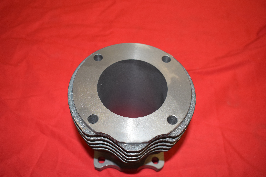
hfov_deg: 53.1
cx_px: 133
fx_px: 266
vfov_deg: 36.9
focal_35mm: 36
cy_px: 88
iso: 800
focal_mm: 24
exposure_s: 1/125
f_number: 5.6
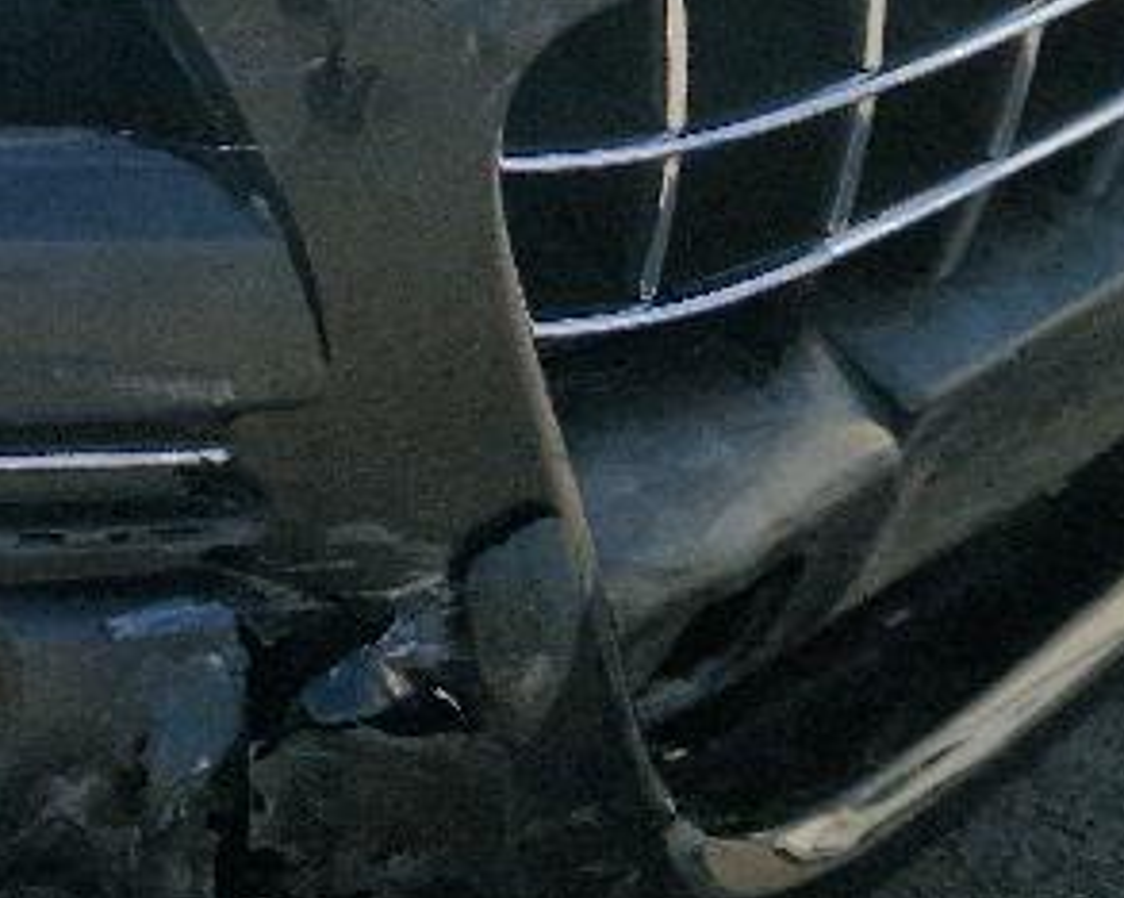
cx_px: -1224
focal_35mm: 138
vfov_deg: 10.5
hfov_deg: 12.2
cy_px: -698
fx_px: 4588
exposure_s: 1/1429
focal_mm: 5.4
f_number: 1.8
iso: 50
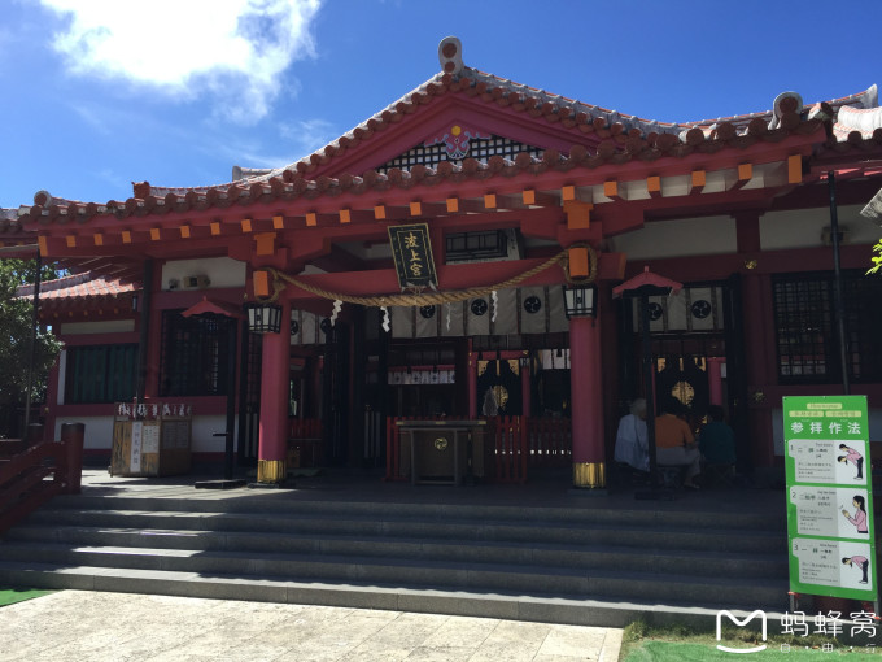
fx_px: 739
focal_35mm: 29
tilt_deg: +8.2
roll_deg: -1.5
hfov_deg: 61.7
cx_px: 441
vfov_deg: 48.2
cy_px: 331
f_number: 2.2
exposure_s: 1/1163
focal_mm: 4.15
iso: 32
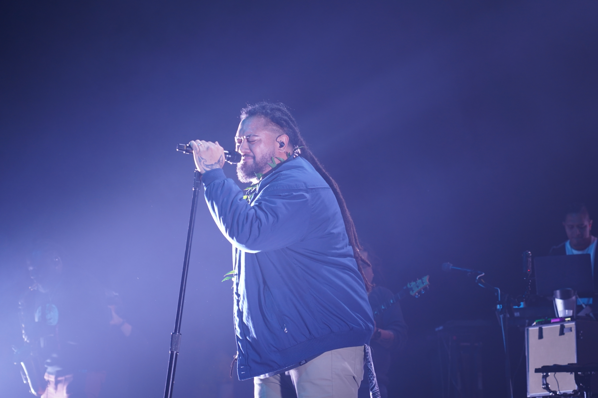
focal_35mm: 105
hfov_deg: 19.5
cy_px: 199
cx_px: 299
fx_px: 1744
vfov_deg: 13.0
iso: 800
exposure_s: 1/125
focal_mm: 105
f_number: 4
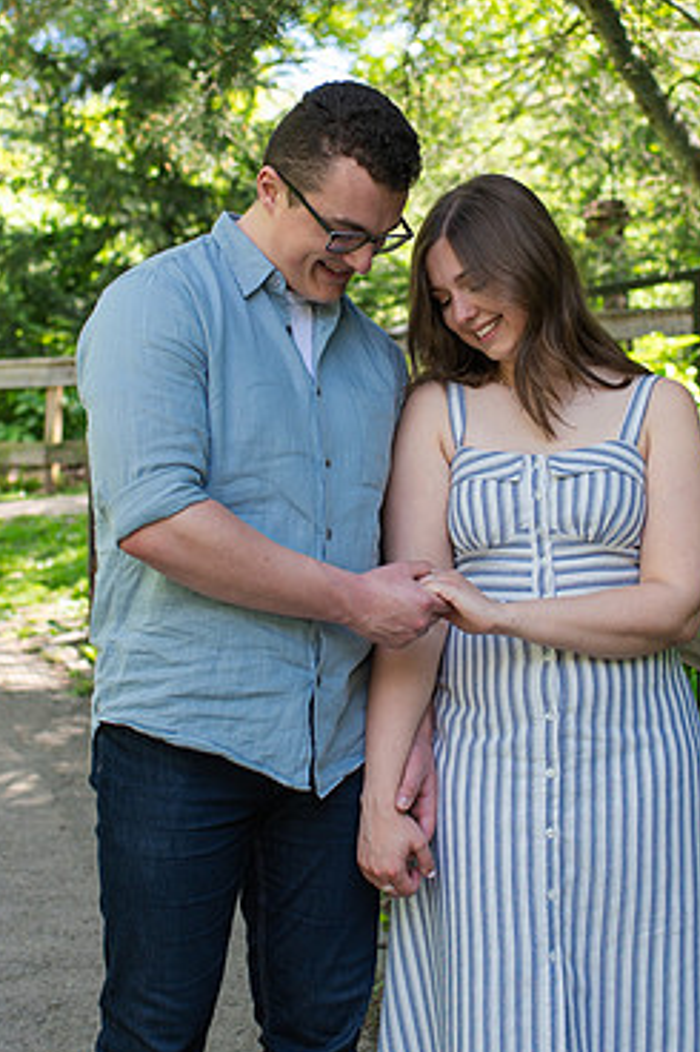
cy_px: 377
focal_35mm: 73
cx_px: 352
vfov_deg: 27.6
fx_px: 2131
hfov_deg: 18.7
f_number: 3.2
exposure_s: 1/400
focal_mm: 35
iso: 200
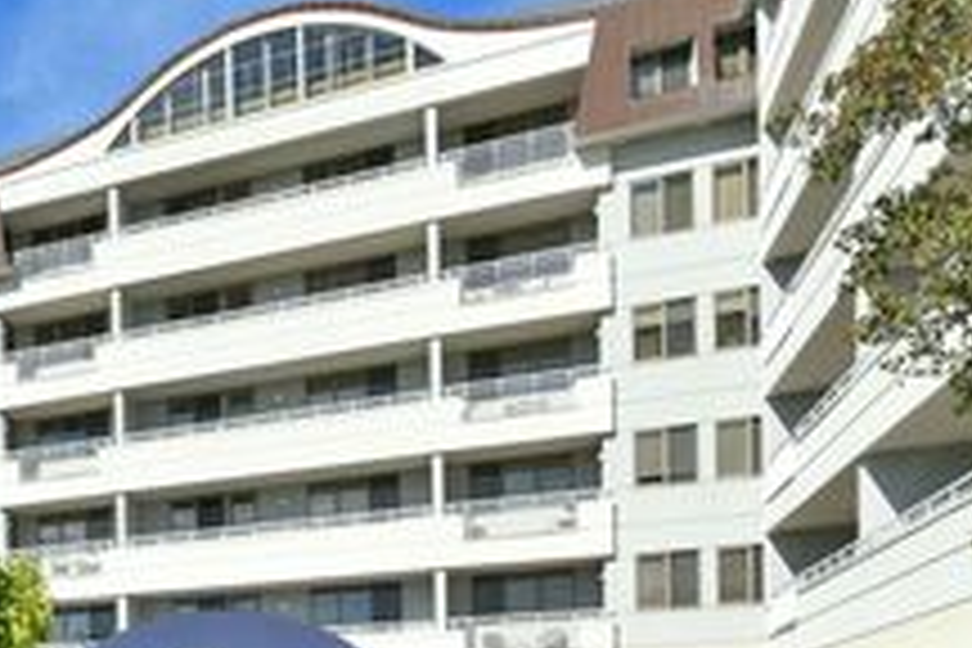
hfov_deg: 41.7
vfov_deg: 35.0
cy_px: 497
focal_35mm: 37
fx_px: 999
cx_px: -86
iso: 160
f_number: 9
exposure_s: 1/160
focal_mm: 16
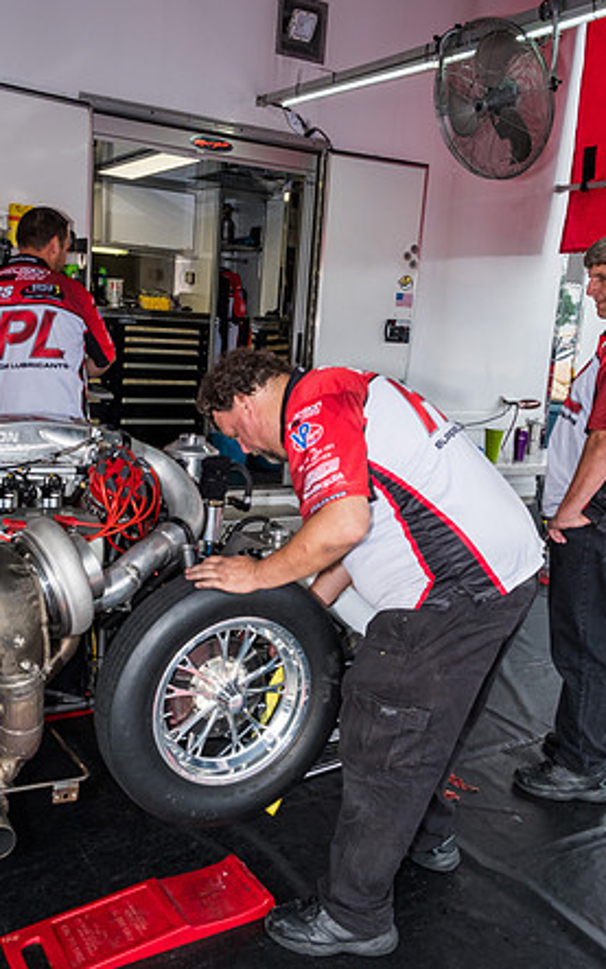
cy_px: 479
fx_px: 792
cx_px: 284
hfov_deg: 41.8
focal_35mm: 30
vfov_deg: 62.9
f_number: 9
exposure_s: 1/200
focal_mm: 19.6
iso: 400
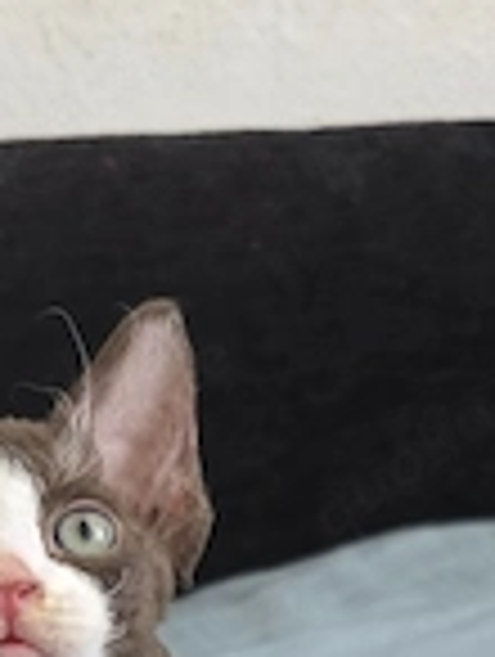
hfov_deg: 23.3
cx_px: 198
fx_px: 1198
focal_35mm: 63
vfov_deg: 26.4
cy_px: 837
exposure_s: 1/101
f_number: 1.7
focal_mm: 6.3
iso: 500
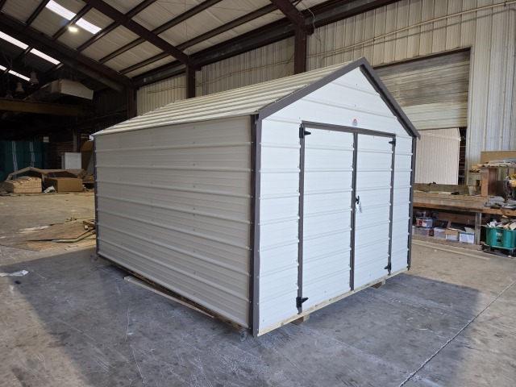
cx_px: 258
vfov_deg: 58.9
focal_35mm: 23
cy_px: 194
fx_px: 343
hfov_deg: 73.9
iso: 125
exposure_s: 1/180
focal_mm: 6.5
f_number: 1.4
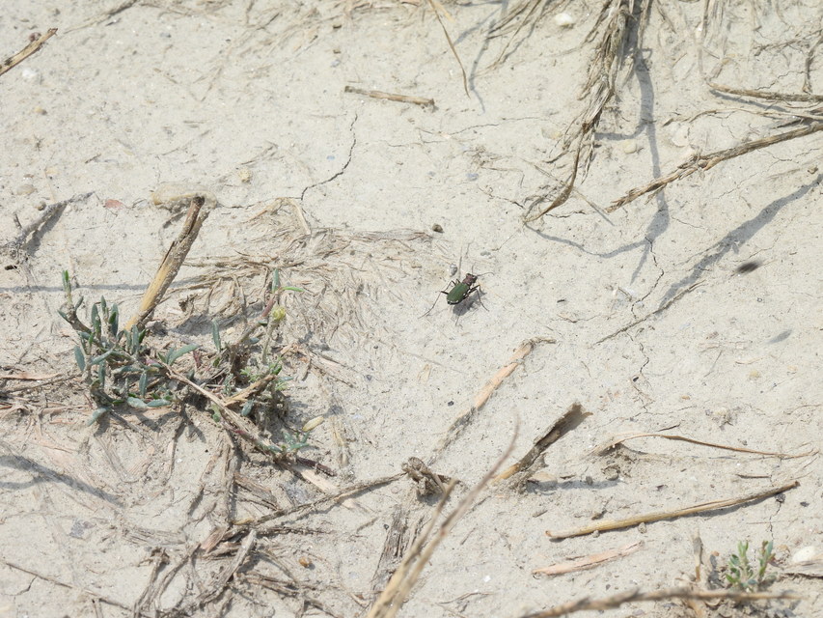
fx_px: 4042
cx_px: 412
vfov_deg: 8.7
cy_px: 309
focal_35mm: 170
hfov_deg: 11.6
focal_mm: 30.3
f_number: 6.3
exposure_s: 1/320
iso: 100
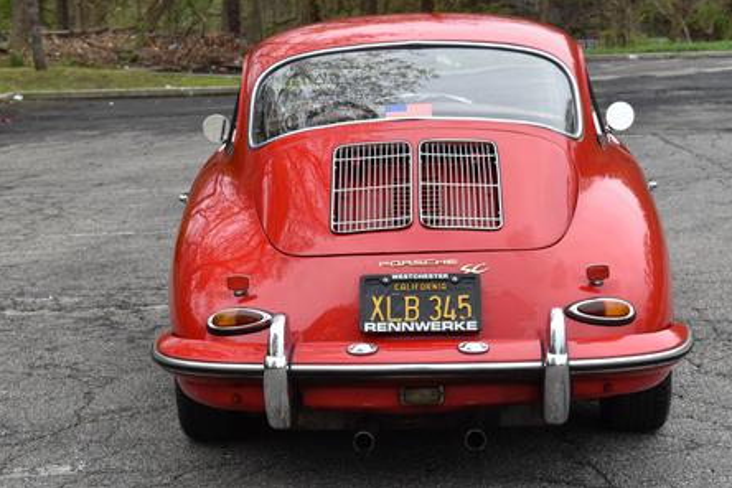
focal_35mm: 79
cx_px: 368
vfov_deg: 17.3
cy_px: 244
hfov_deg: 25.7
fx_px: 1606
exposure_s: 1/250
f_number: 8
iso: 180
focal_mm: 52
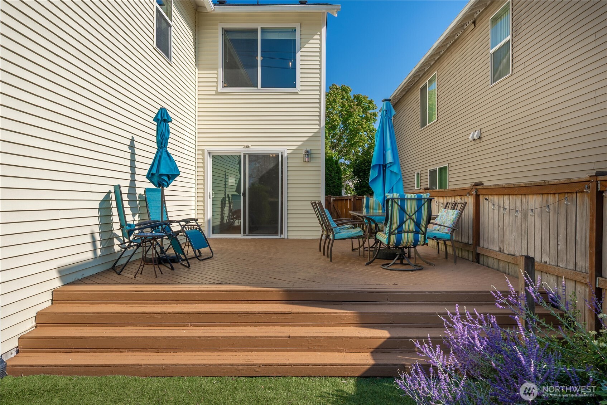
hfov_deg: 73.7
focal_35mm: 24
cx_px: 304
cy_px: 202
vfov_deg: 53.2
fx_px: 405
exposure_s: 1/320
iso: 80
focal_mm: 24
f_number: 7.1
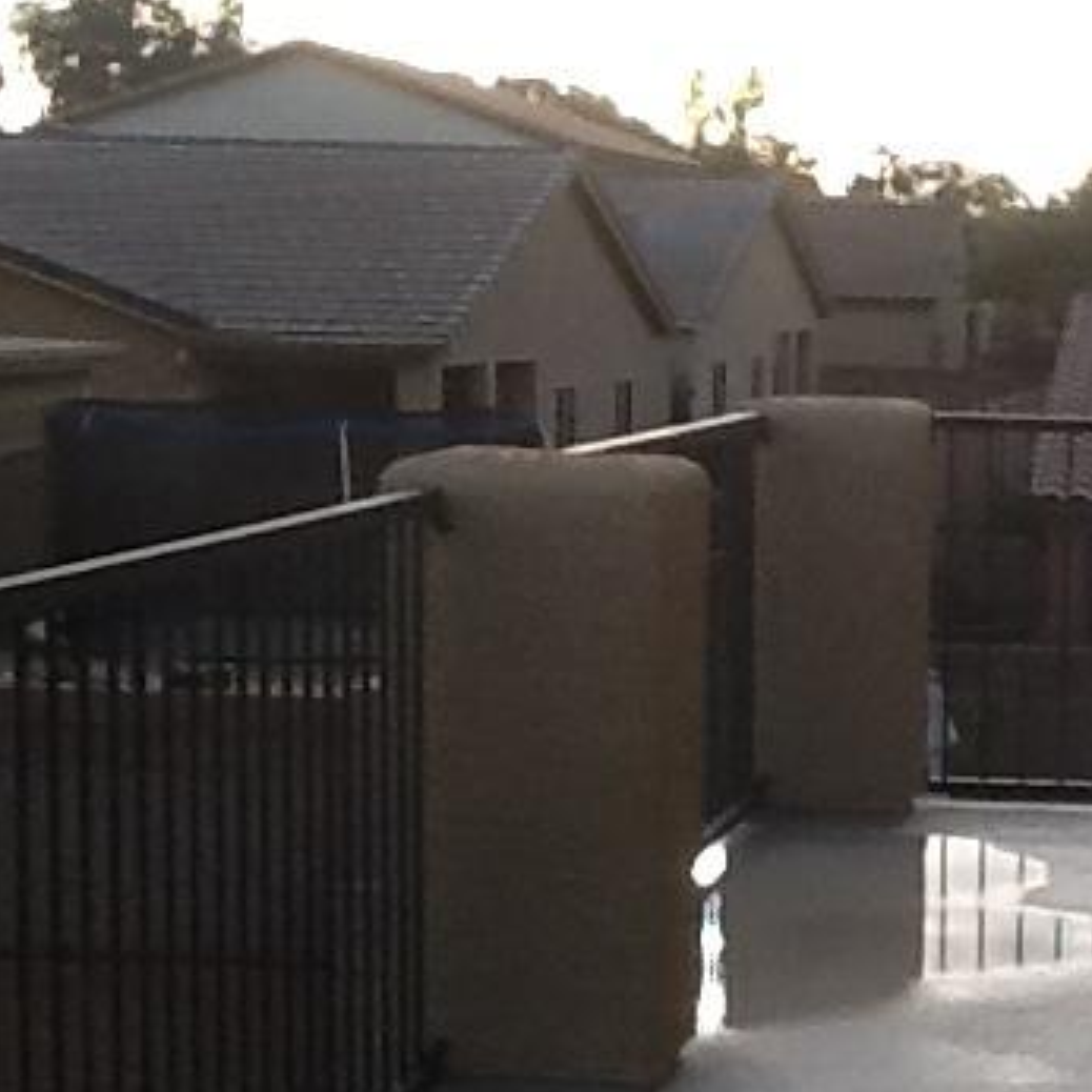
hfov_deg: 15.5
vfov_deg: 16.1
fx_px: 3855
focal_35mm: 108
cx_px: 1307
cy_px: 723
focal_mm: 2.03
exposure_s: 1/446
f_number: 2.4
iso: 40
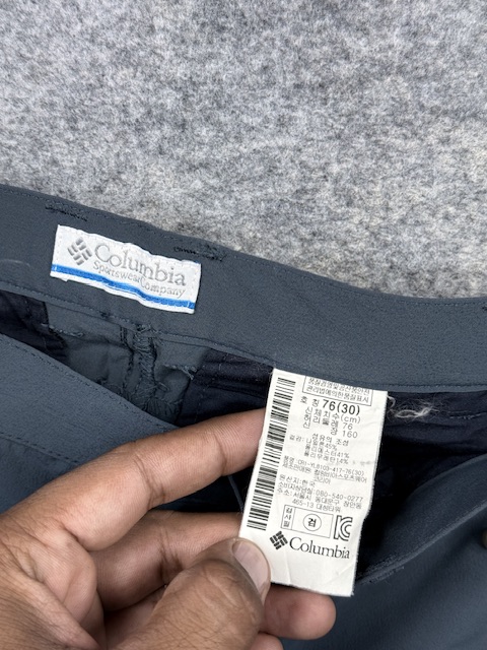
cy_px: 325
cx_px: 244
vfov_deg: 39.7
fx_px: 900
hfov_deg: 30.3
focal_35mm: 48
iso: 50
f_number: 1.78
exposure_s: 1/121
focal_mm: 6.76
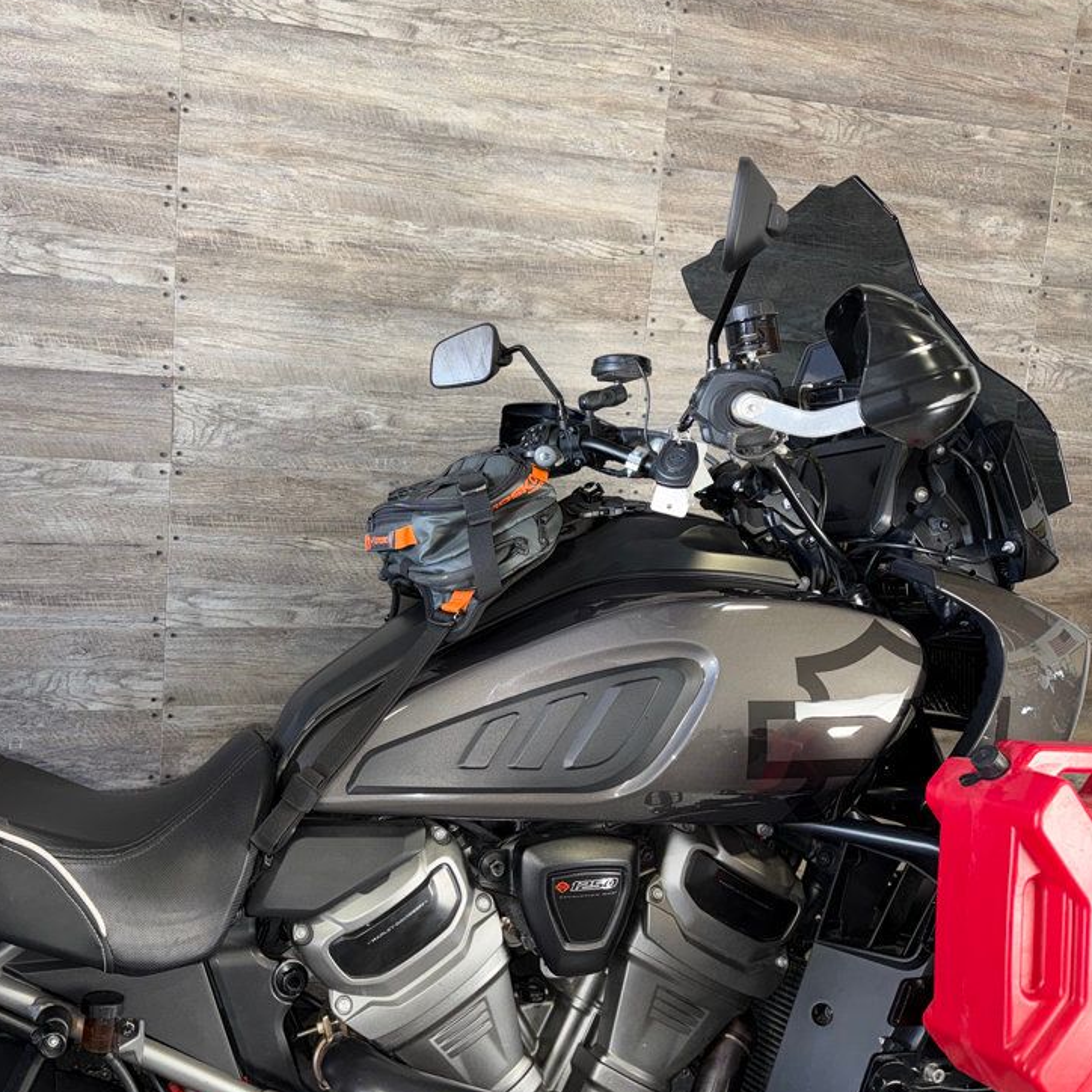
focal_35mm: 30
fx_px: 1071
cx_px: 377
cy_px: 560
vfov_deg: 54.0
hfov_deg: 53.1
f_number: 1.78
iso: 80
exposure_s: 1/24
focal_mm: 6.76
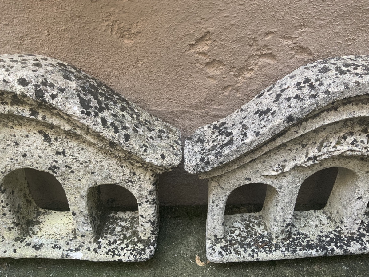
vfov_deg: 48.2
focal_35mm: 29
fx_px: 309
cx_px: 184
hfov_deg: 61.7
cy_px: 138
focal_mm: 3
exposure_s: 1/60
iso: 100
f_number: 1.8
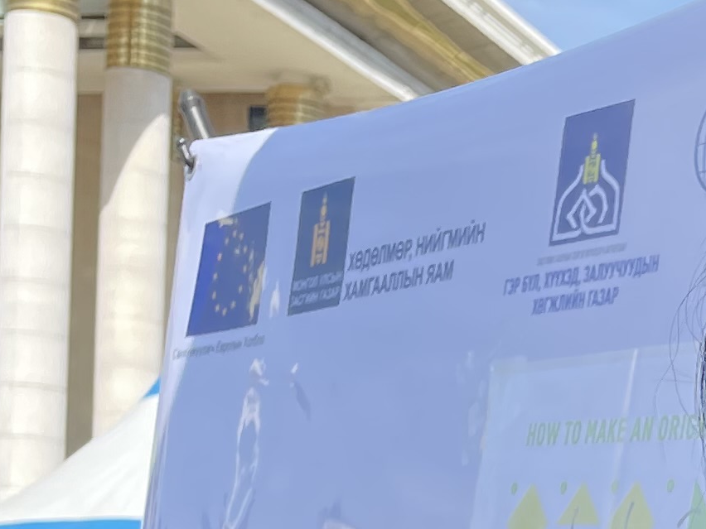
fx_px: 2509
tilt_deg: -1.0
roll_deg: -2.6
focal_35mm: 123
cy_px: 840
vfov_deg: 11.5
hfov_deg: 15.1
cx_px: 979
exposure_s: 1/1182
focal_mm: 4.2
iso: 32
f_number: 1.6
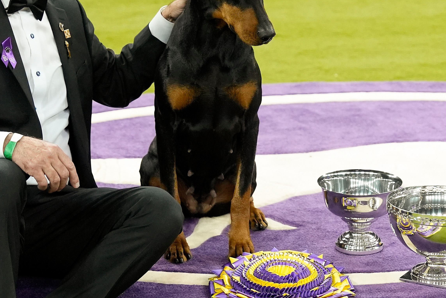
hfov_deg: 12.3
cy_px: 242
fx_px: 2056
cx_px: 349
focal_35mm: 166
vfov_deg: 8.3
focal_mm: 63
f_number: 2.8
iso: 2500
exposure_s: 1/1250
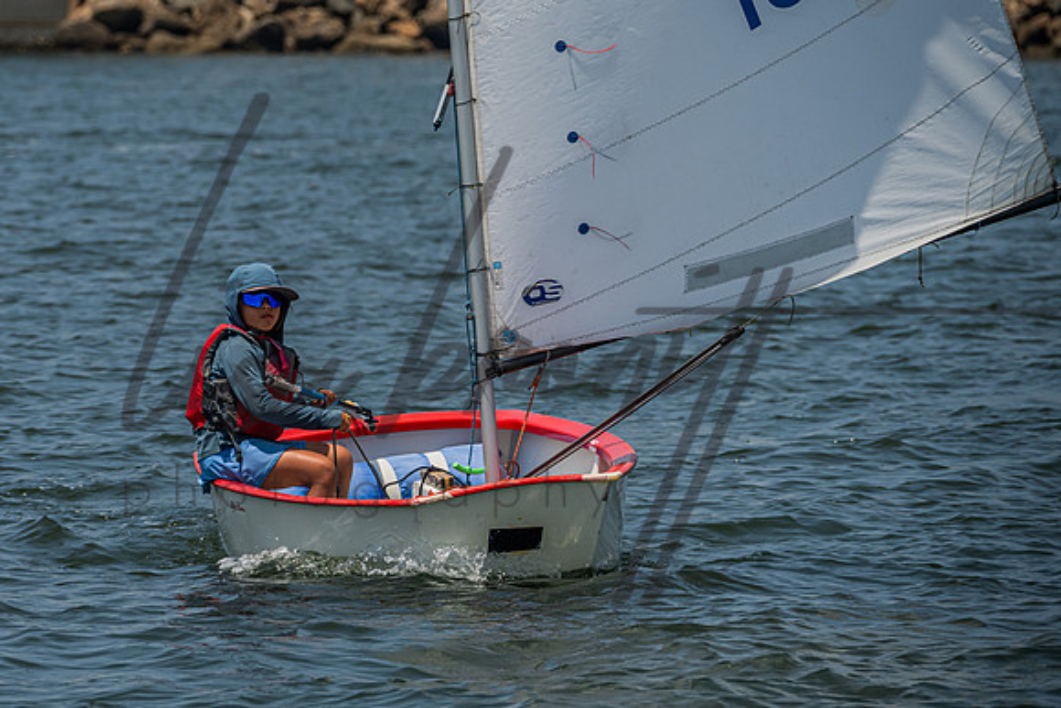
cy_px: 319
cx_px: 335
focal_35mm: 357
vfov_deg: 3.8
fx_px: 10532
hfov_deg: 5.8
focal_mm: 260
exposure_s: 1/1600
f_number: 8
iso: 320
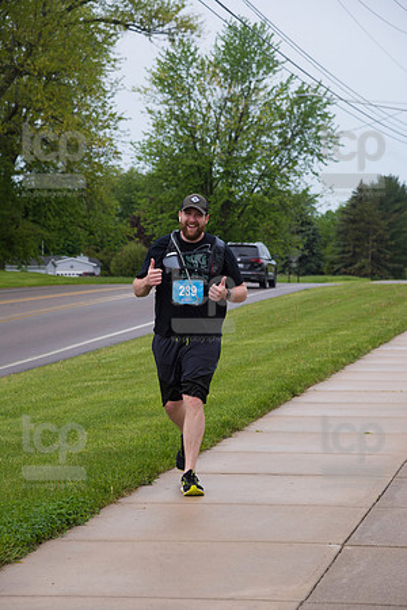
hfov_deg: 11.4
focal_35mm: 120
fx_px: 2035
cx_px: 204
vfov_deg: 17.1
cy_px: 305
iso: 200
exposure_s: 1/640
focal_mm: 120
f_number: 6.3
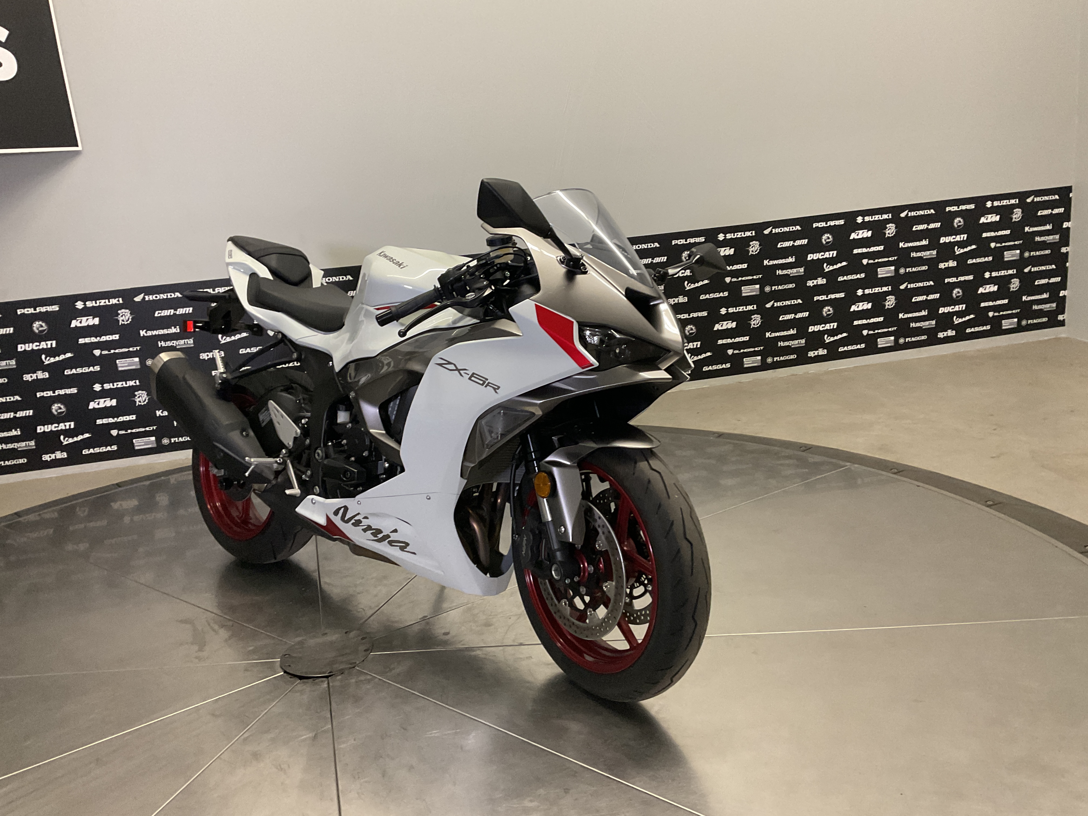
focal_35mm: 29
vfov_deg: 48.2
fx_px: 911
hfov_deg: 61.7
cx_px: 544
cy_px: 408
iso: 200
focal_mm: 3
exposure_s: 1/60
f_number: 1.8
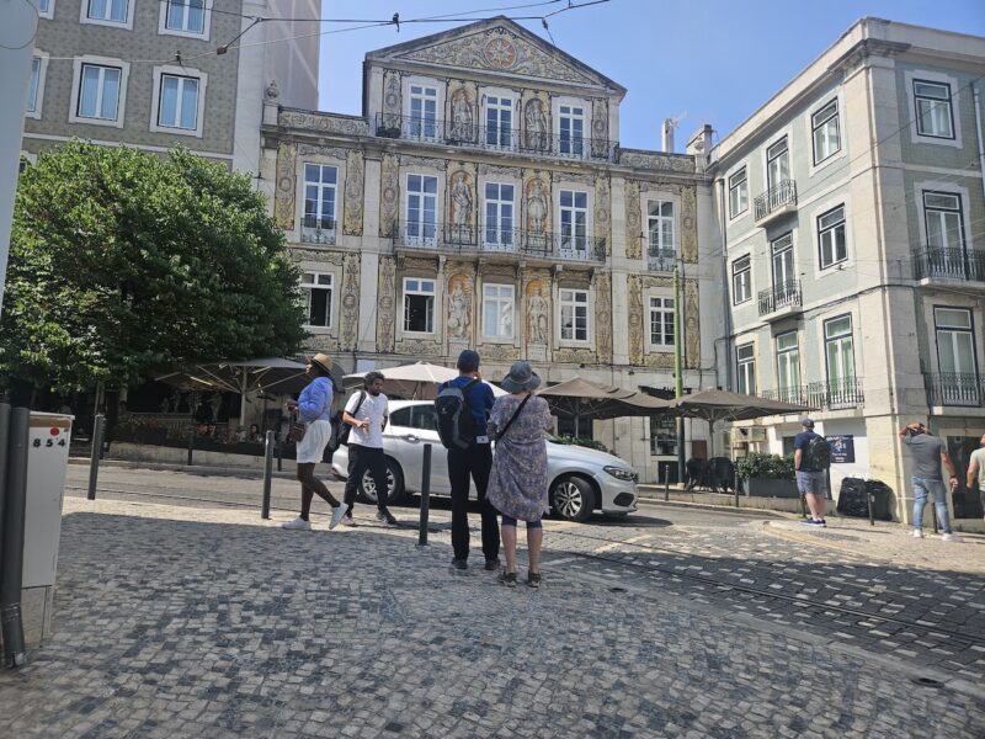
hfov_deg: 73.9
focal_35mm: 23
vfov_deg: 58.9
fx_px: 654
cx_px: 492
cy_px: 370
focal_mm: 5.4
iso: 25
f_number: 1.8
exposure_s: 1/1192
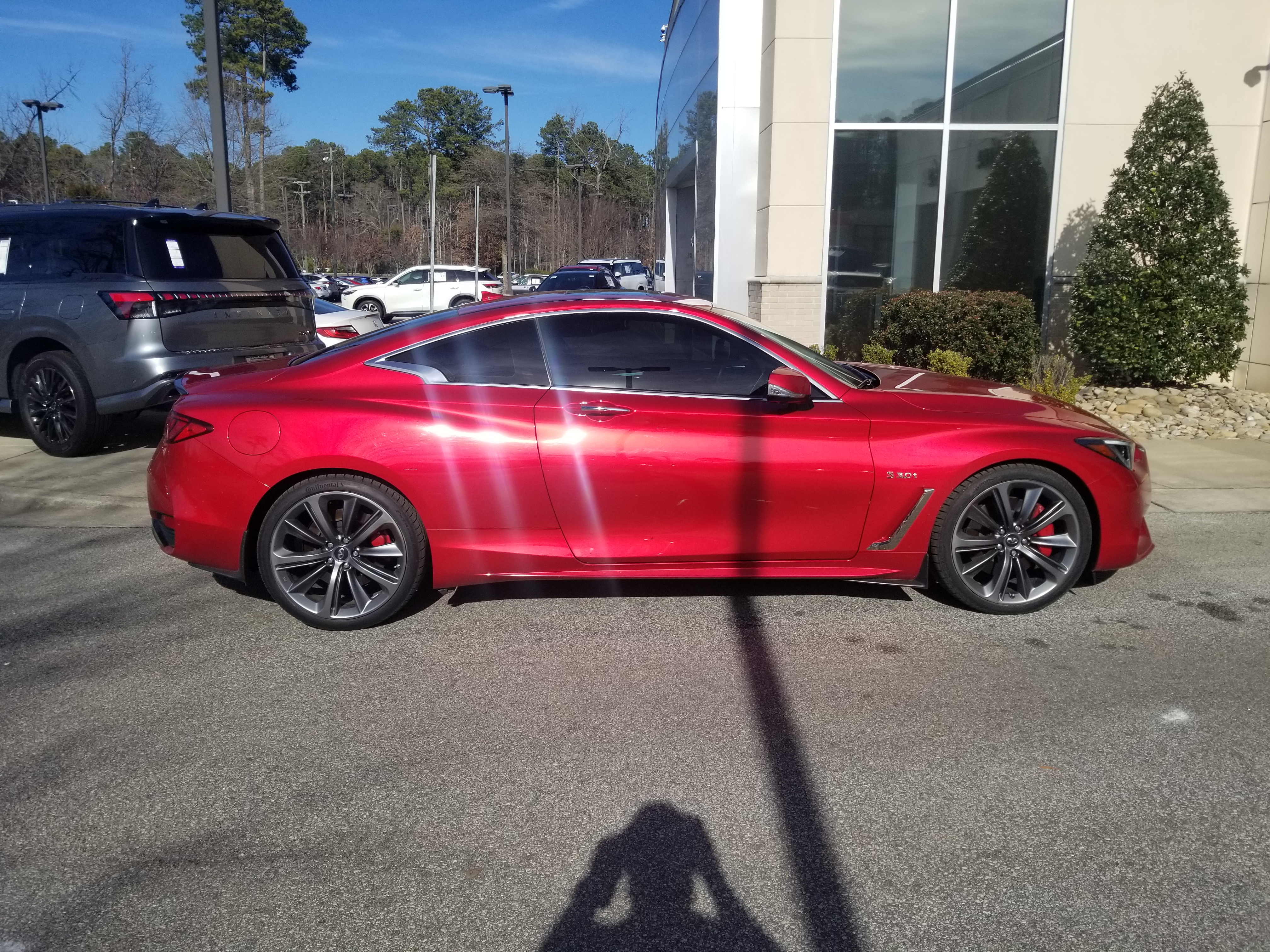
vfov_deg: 53.1
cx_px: 635
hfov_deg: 67.3
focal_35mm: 26
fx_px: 954
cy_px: 476
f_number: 1.7
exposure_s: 1/3816
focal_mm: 4.3
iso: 50
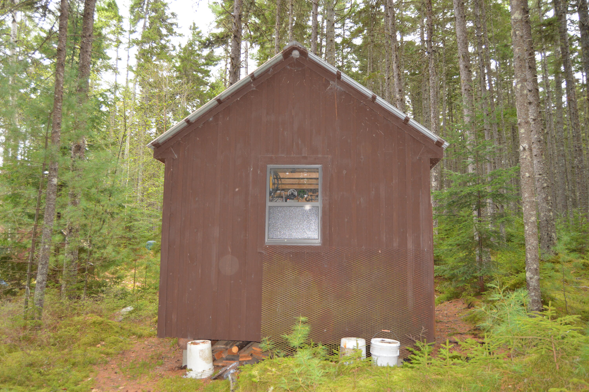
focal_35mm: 28
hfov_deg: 64.6
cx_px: 294
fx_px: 466
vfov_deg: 45.6
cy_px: 196
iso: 400
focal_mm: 19
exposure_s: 1/80
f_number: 4
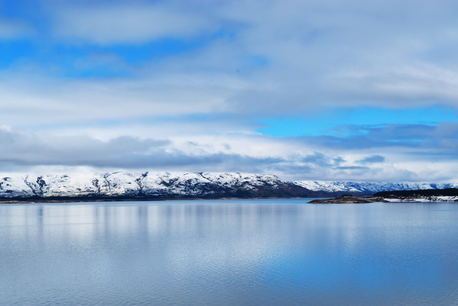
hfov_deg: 33.4
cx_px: 229
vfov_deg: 22.6
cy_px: 153
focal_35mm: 60
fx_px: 763
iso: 100
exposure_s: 1/250
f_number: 22
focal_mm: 40
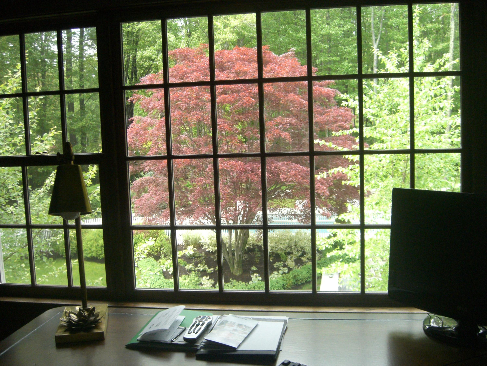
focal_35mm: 38
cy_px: 183
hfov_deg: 49.0
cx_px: 244
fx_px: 535
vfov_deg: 37.7
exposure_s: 1/400
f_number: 2.8
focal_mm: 7.9
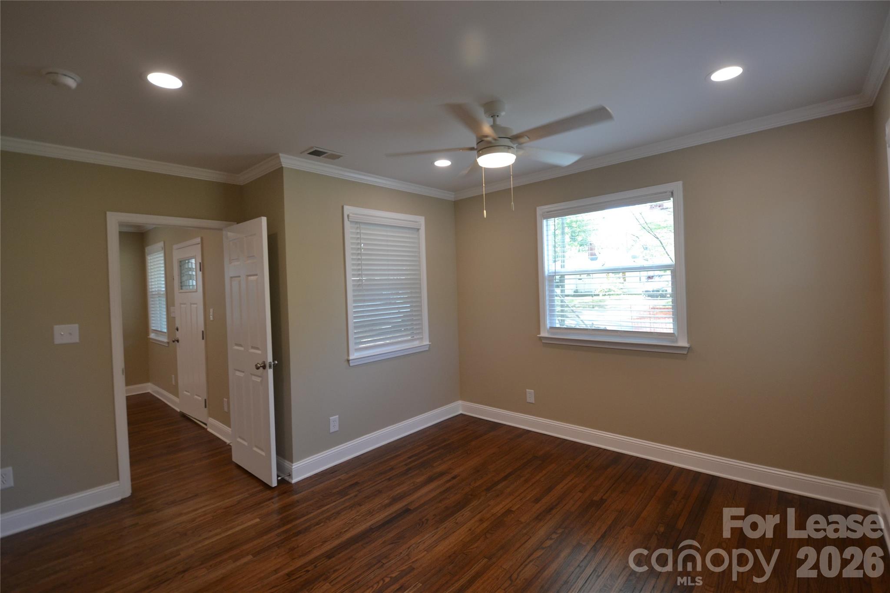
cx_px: 445
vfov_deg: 77.3
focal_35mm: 15
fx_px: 371
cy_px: 296
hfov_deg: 100.4
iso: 400
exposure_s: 1/80
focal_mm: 10
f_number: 4.5
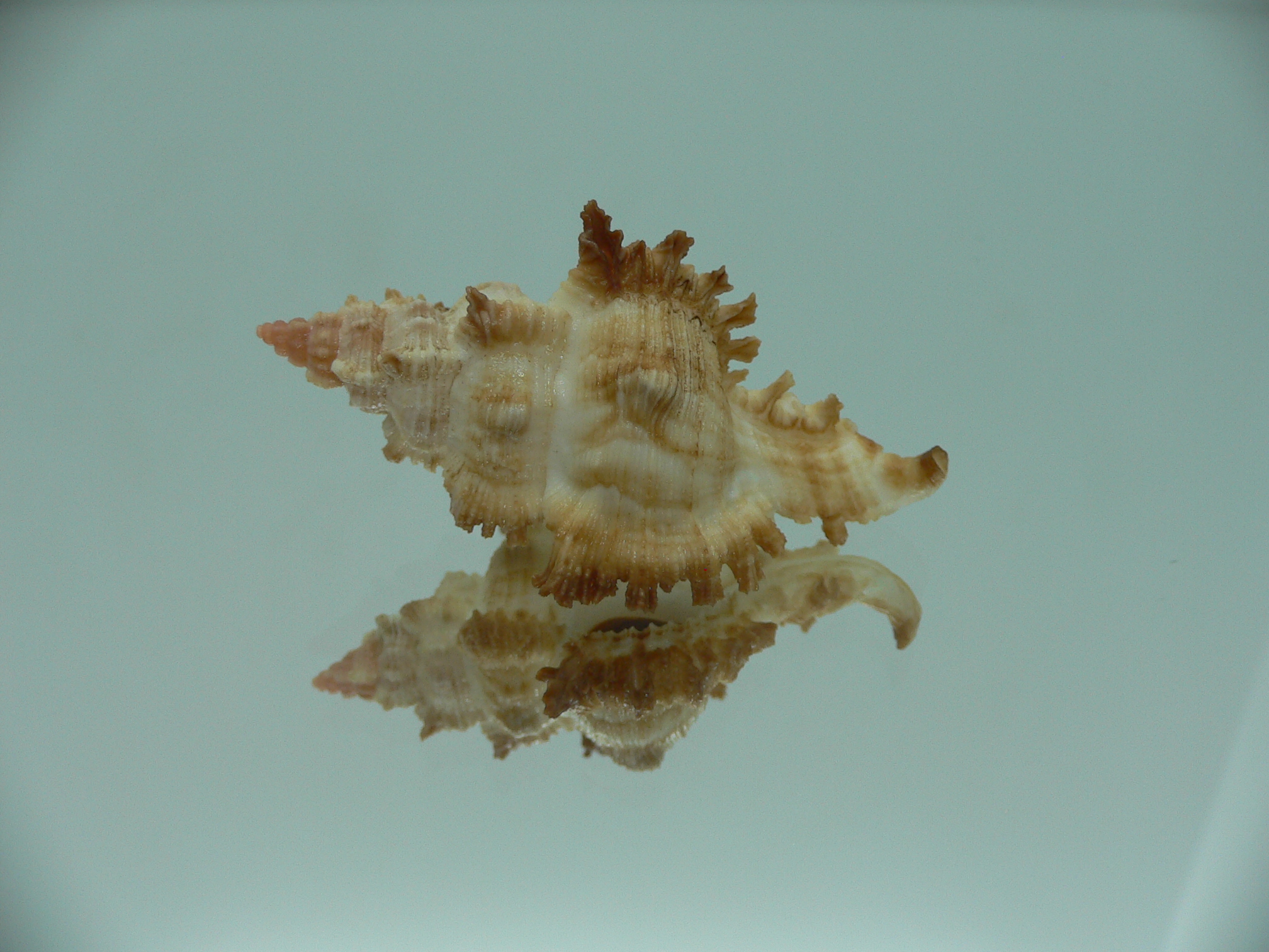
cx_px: 634
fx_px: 1283
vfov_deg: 40.7
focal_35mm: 35
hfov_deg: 52.6
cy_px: 476
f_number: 2.8
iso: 80
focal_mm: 4.6
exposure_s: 1/60
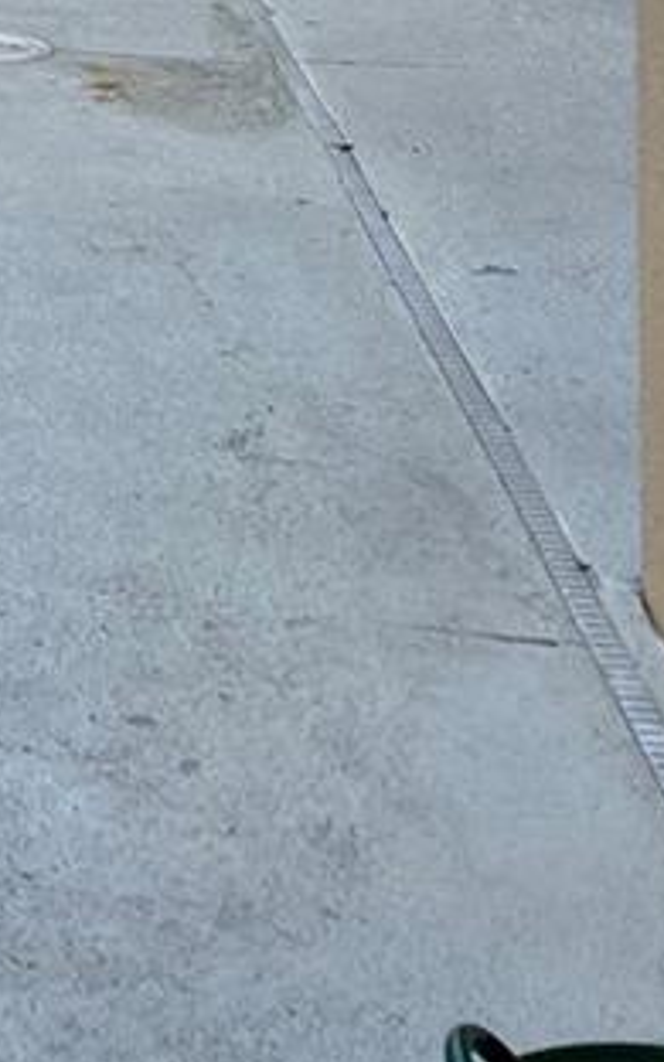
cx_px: -701
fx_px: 3069
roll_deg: +1.2
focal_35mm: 106
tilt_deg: -1.0
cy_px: -742
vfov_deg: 16.9
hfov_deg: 11.1
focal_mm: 5.7
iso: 32
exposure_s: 1/141
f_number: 1.5
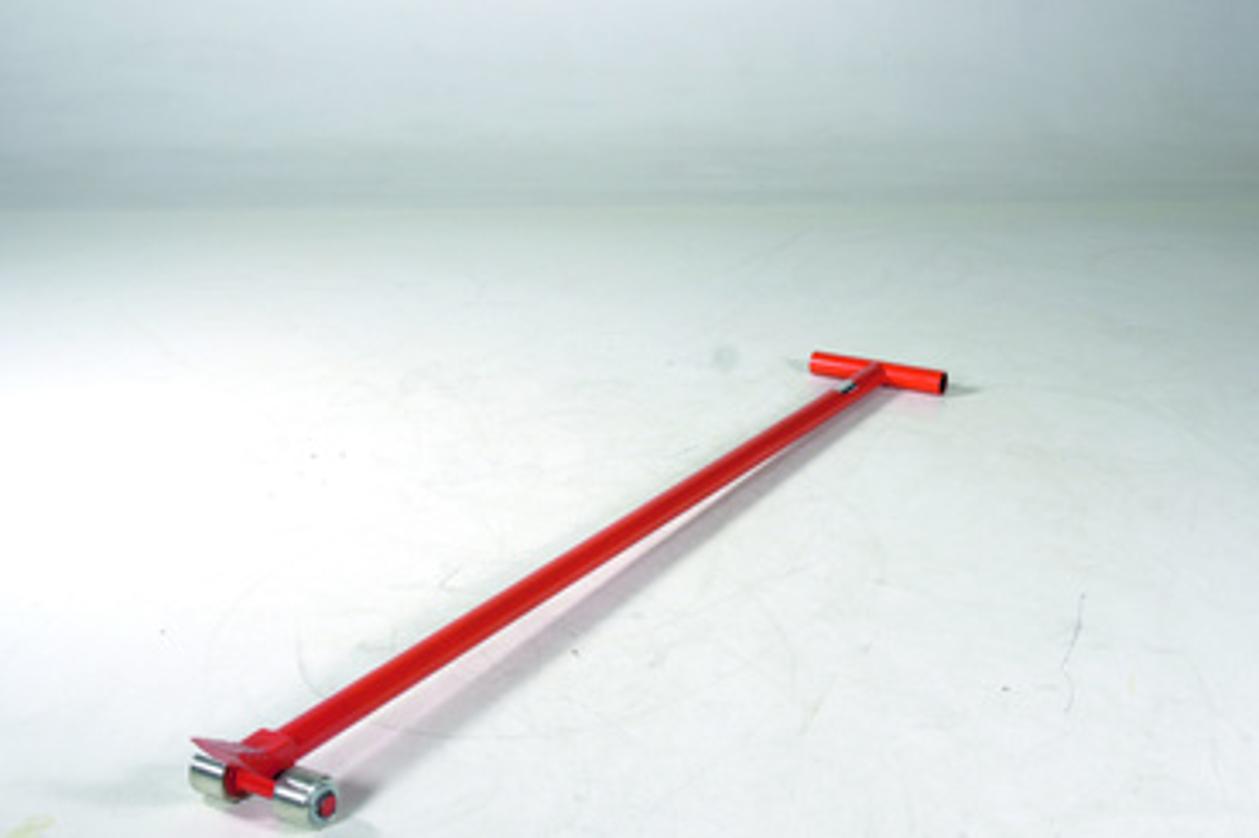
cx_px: 626
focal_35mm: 55
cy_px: 428
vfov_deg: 24.6
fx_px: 1923
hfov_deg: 36.3
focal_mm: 30
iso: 100
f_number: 10
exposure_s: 1/6
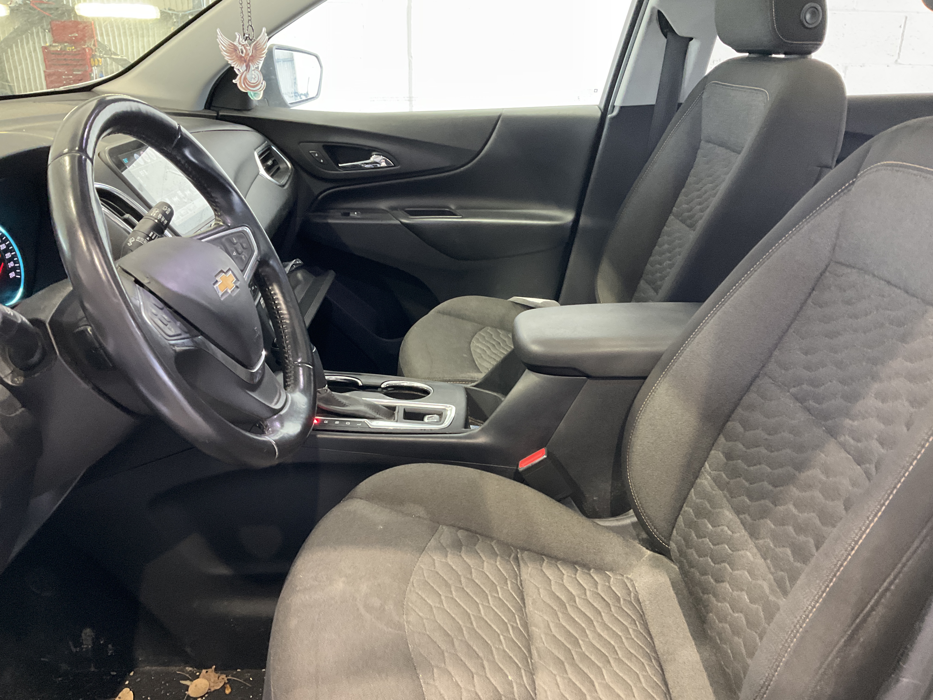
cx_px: 466
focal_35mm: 29
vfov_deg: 48.2
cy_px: 350
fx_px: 782
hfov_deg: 61.7
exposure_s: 1/40
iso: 250
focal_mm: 3
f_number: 1.8
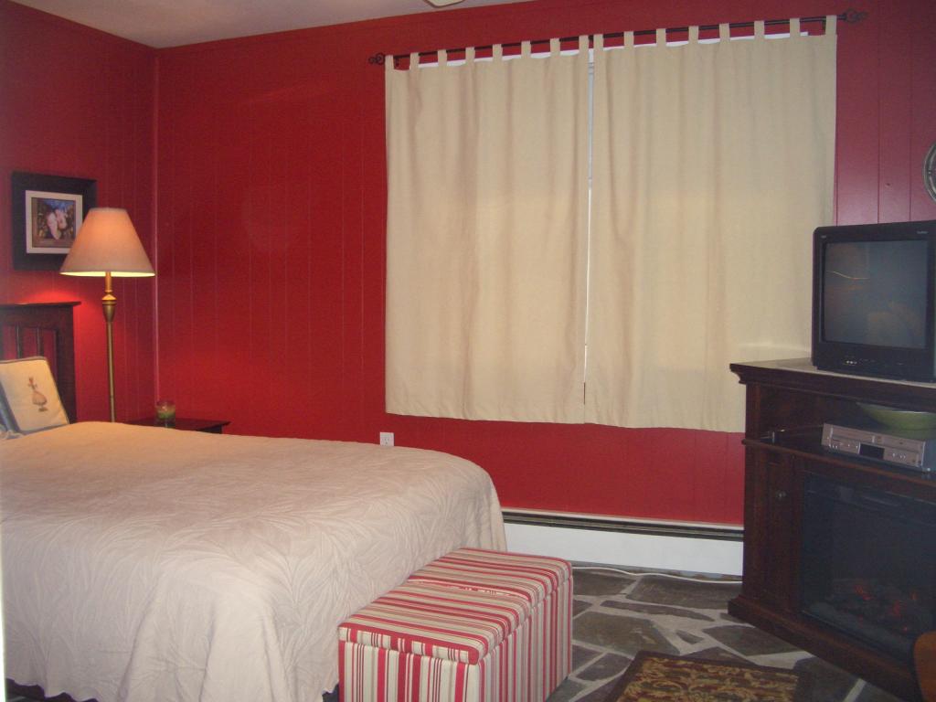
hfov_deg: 52.6
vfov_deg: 40.7
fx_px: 946
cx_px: 468
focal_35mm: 35
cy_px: 351
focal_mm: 5.8
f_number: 2.6
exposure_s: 1/60
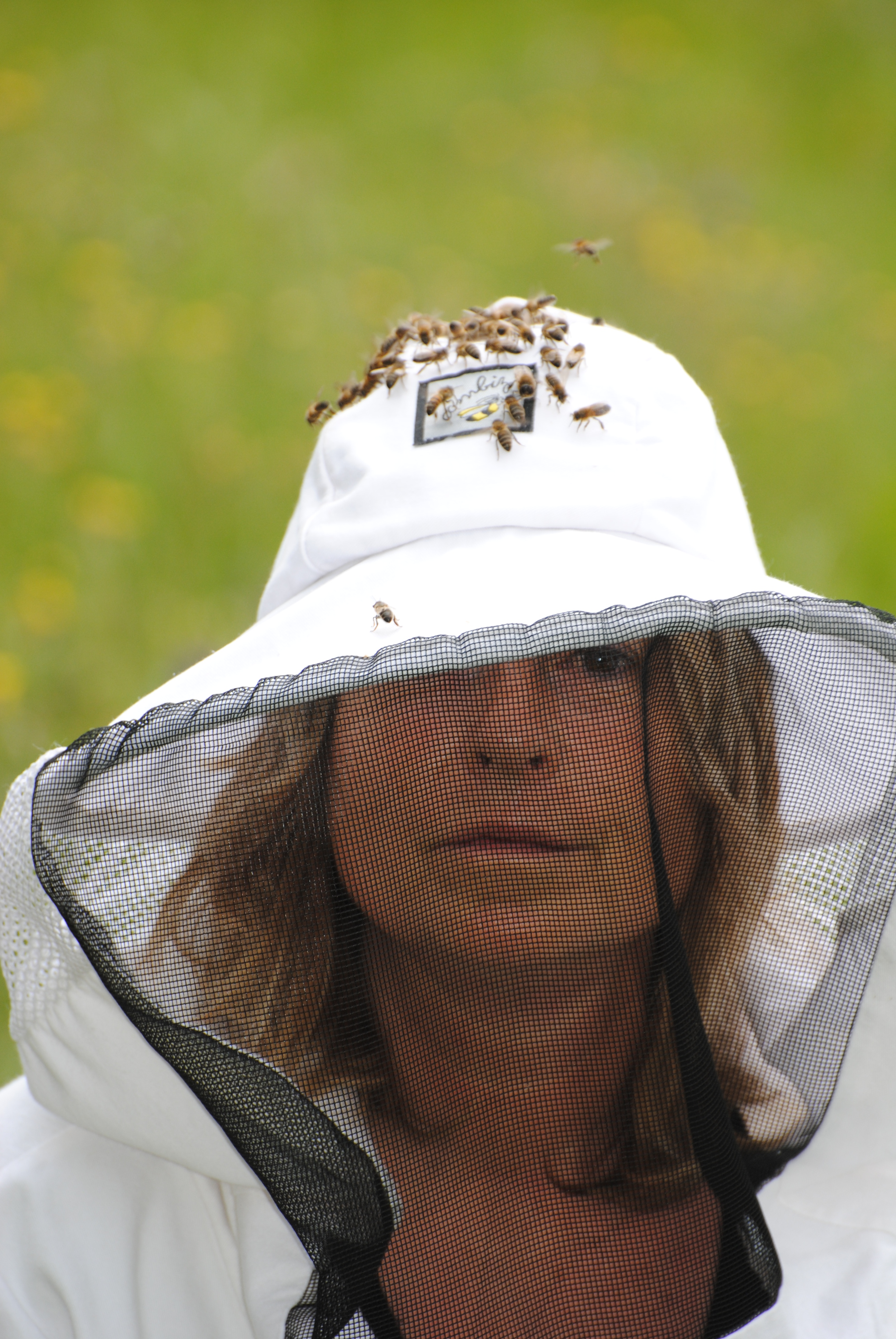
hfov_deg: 4.2
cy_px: 670
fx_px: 12284
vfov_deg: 6.2
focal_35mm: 330
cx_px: 448
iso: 200
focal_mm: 220
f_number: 5.3
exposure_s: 1/125
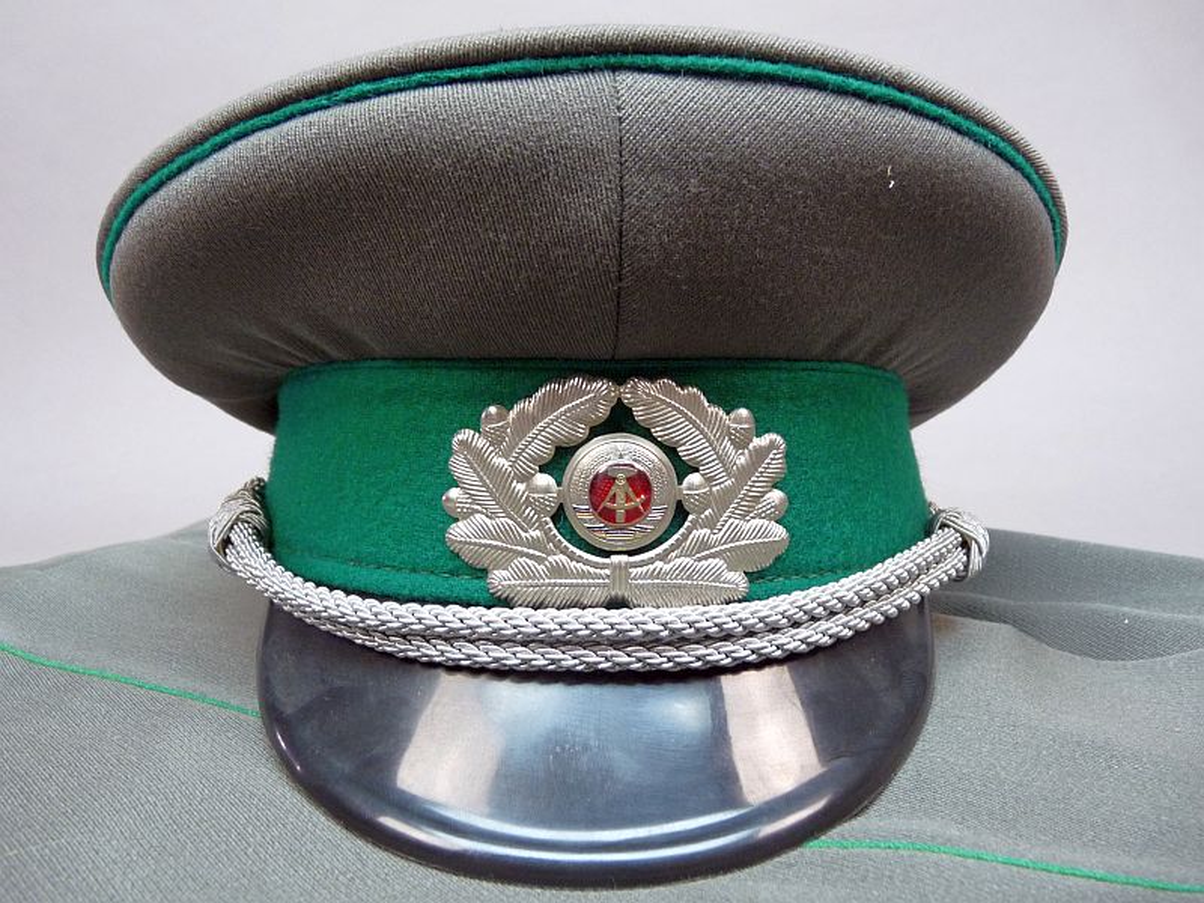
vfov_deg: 51.4
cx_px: 602
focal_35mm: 27
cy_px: 452
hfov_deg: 65.3
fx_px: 939
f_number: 2.8
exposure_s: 1/30
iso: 250
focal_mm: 4.8
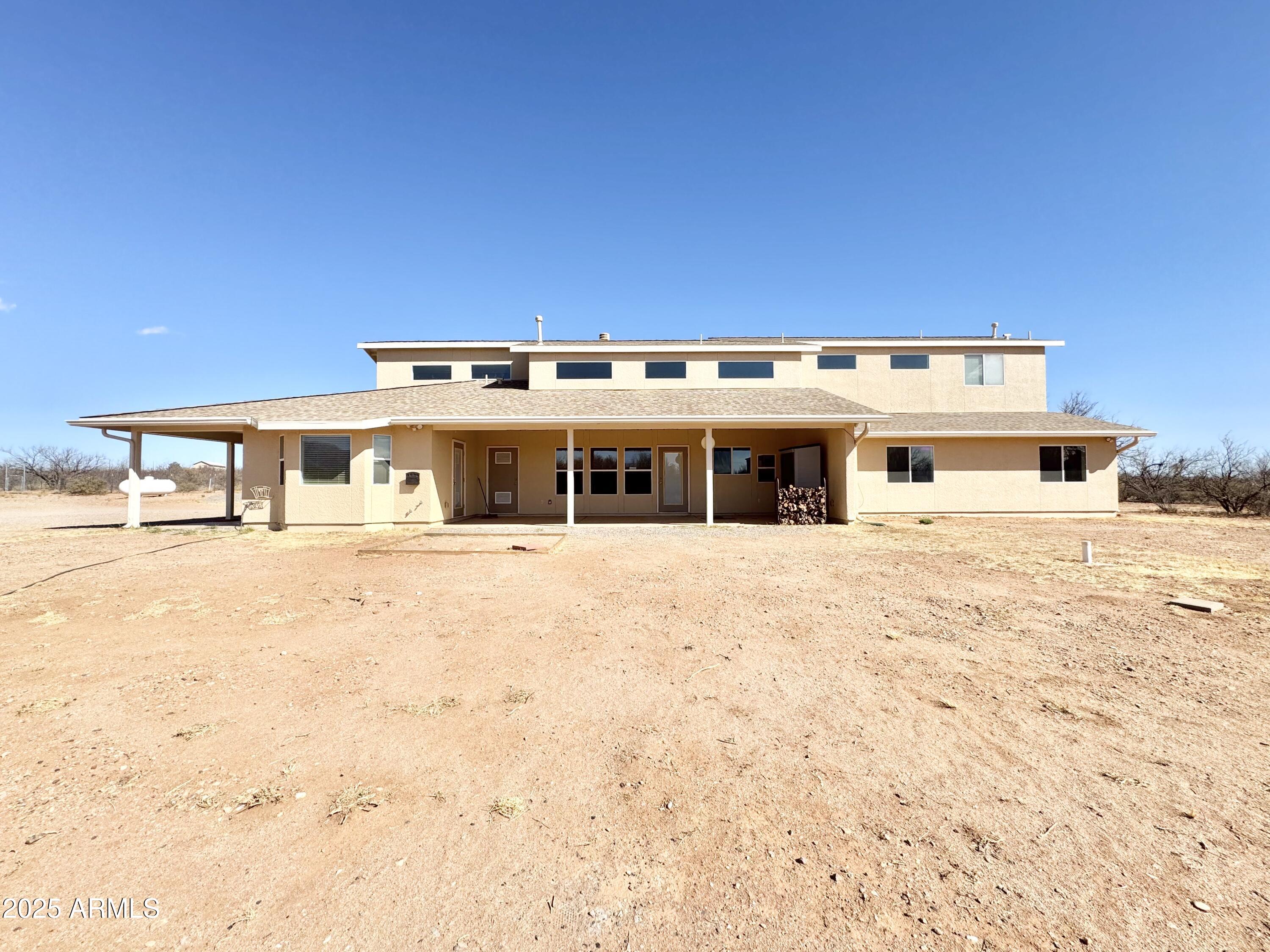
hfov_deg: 102.1
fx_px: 514
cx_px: 635
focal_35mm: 14
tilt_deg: +1.6
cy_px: 476
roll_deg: -0.1
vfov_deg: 85.7
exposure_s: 1/2674
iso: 50
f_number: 2.2
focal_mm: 2.22
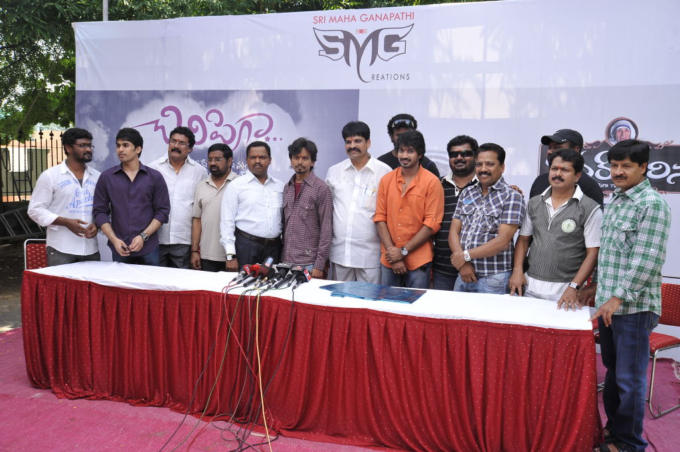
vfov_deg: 38.8
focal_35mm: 34
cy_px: 226
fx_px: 642
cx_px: 340
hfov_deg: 55.8
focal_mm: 34
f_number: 5.6
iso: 250
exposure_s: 1/160
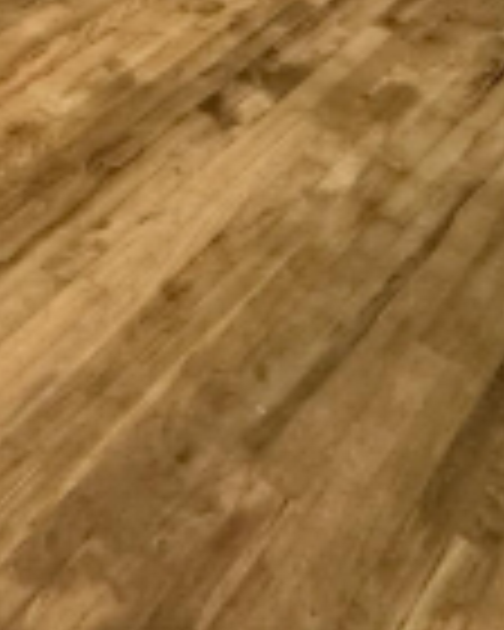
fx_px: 1212
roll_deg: -2.3
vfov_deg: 23.3
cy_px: -320
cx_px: -101
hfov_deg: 21.8
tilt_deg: -14.2
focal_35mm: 65
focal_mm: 2.22
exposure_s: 1/60
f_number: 2.2
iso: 320
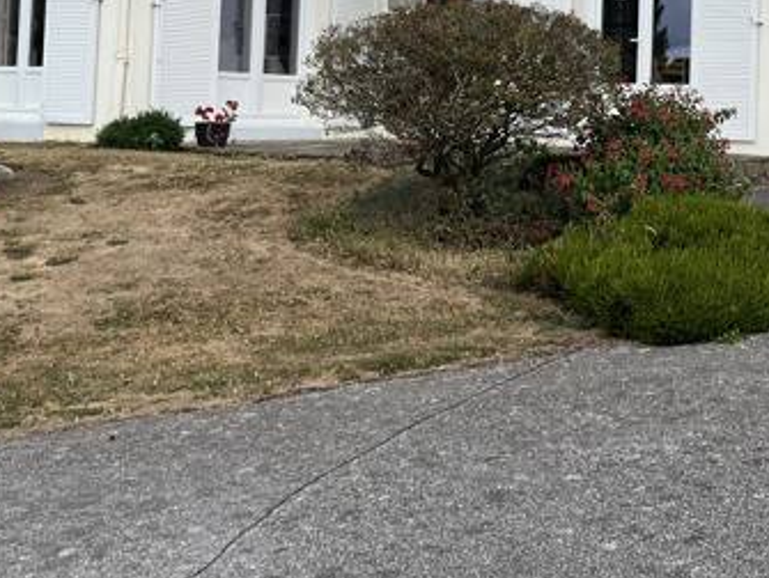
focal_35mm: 62
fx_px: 1379
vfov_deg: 23.1
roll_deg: -1.1
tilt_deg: +2.7
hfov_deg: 29.7
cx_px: 705
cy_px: 55
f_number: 1.6
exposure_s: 1/1957
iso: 50
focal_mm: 5.1
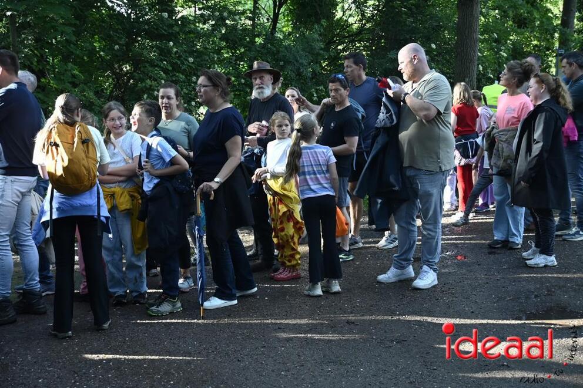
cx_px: 292
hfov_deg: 41.1
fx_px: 777
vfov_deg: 28.1
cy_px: 194
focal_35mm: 48
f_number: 4
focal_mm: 32.5
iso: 500
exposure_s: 1/125
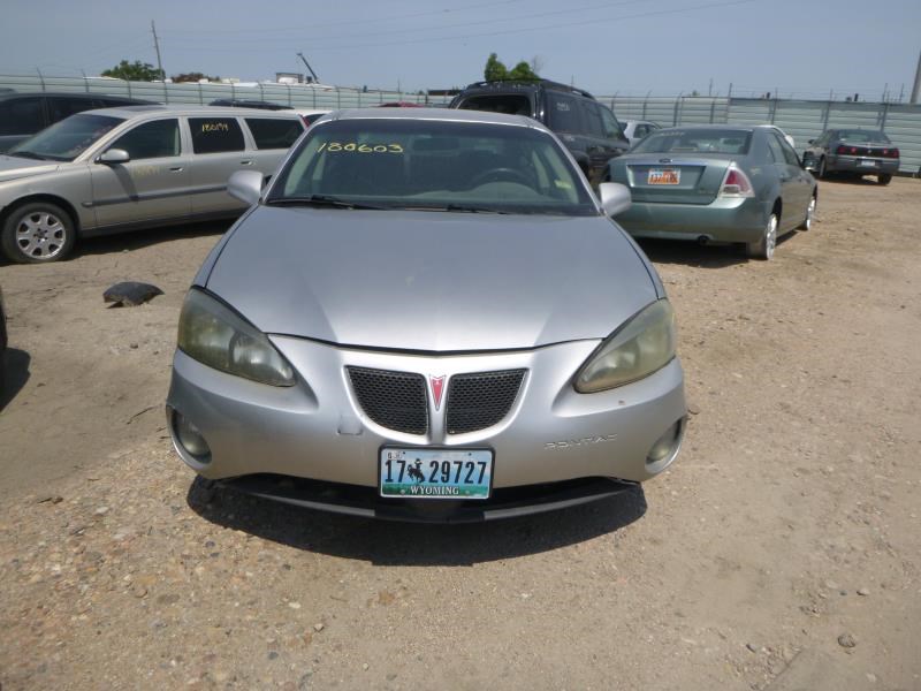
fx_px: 665
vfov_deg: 54.9
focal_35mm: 25
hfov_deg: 69.4
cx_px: 460
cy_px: 346
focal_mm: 4.5
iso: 100
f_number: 3.9
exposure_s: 1/1000
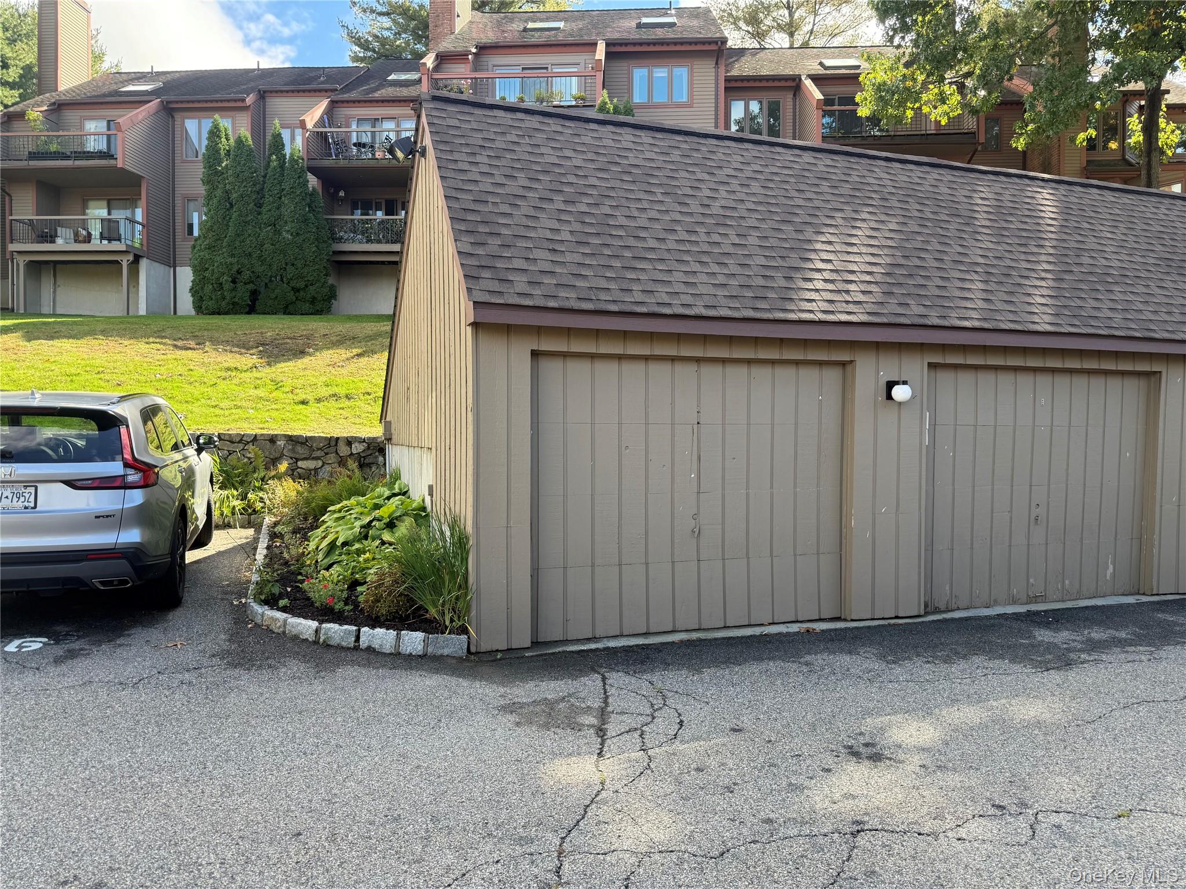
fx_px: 822
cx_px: 593
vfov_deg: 56.8
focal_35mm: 24
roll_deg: -0.2
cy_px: 444
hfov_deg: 71.6
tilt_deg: -0.7
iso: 80
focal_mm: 6.76
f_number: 1.78
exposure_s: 1/497
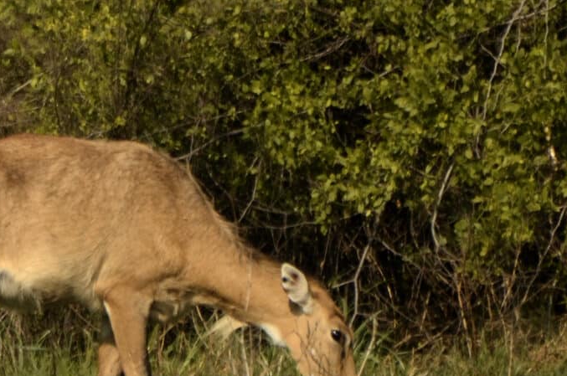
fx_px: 26746
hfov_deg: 1.2
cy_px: 120
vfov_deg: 0.8
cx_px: -317
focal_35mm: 1701
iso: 200
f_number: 5.6
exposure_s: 1/1250
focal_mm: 300
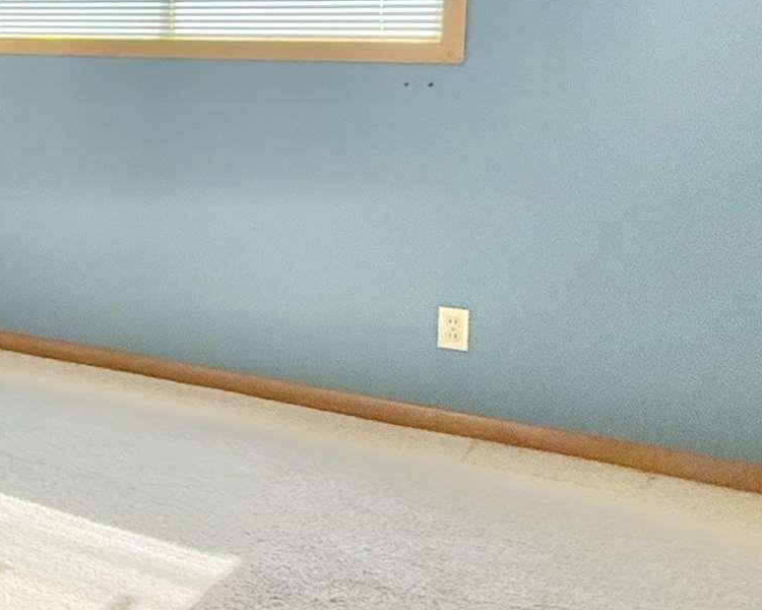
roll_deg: -0.2
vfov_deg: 26.5
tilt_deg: -3.5
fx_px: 1263
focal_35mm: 56
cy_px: 107
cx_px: -377
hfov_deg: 25.4
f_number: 2.2
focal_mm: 2.22
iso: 250
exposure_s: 1/99
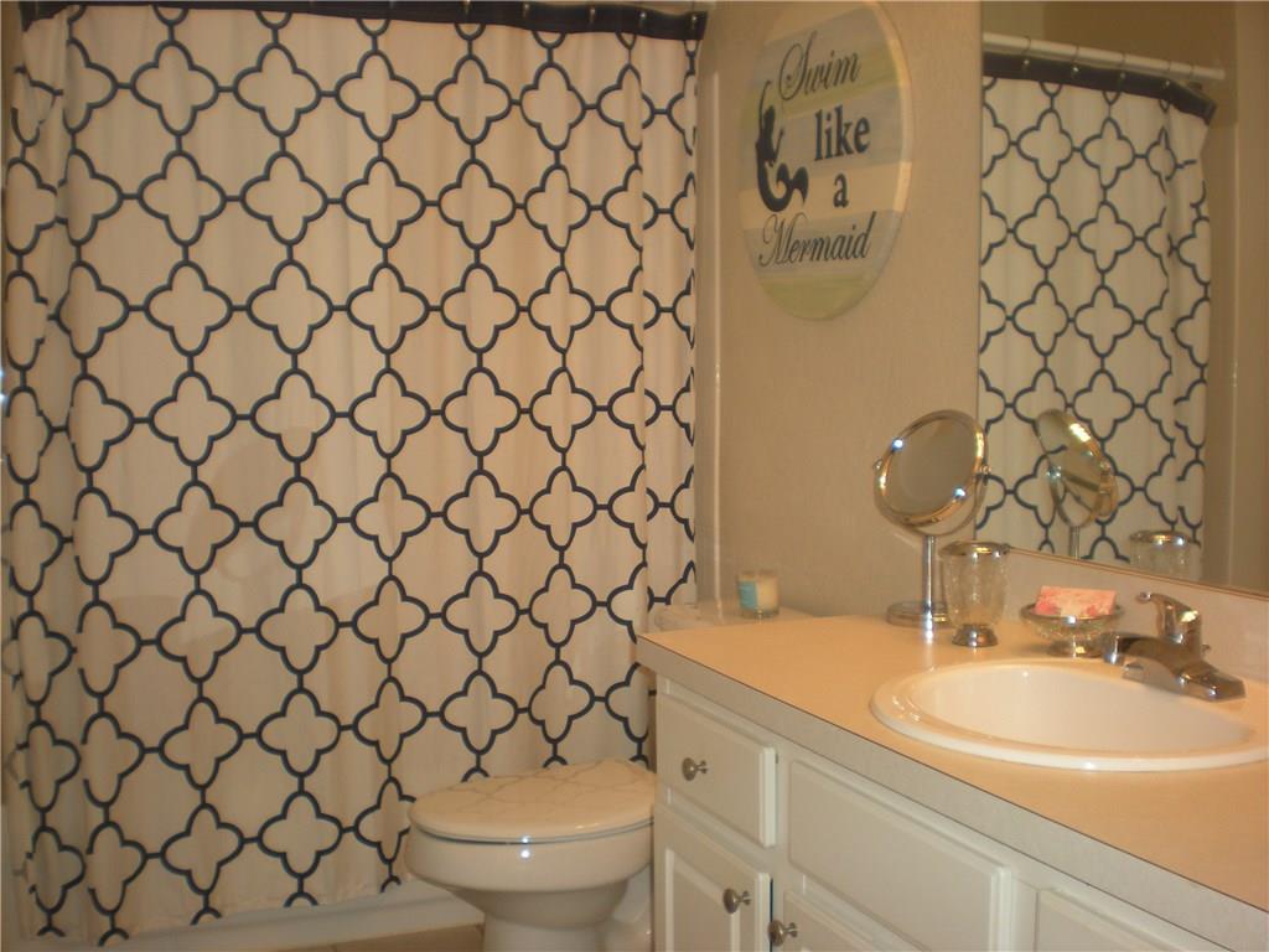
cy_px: 476
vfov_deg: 37.7
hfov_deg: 49.0
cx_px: 634
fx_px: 1393
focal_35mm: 38
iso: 74
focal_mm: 6.3
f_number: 3.1
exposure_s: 1/30
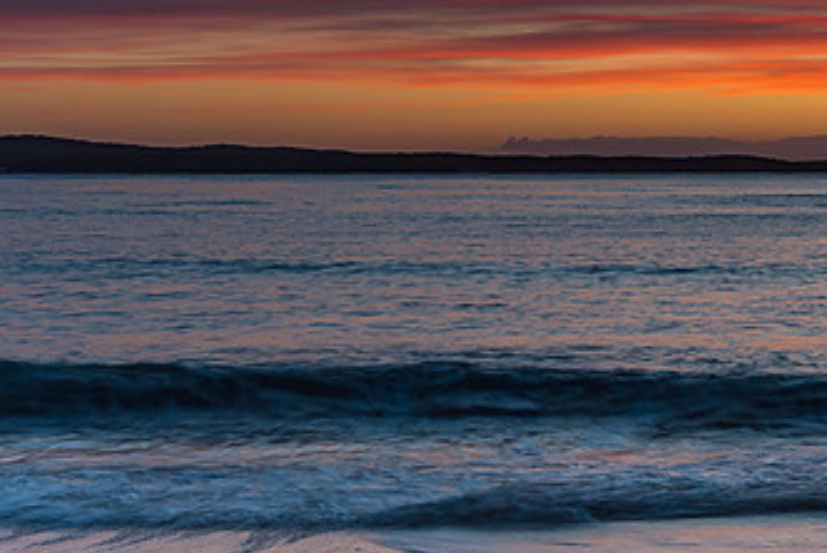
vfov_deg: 18.0
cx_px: 717
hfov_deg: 25.9
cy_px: 268
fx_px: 1747
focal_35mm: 76
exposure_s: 1/2
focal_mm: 29
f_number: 9
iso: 100
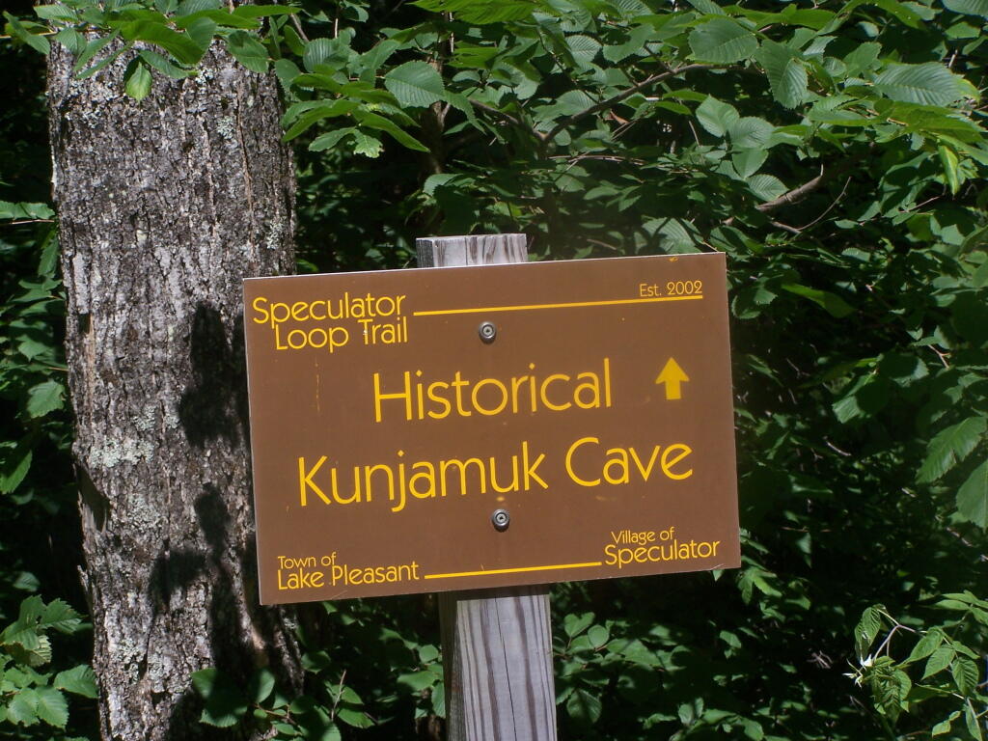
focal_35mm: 117
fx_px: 3339
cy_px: 370
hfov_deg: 16.8
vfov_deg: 12.7
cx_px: 494
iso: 80
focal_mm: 19.4
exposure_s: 1/640
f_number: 4.5
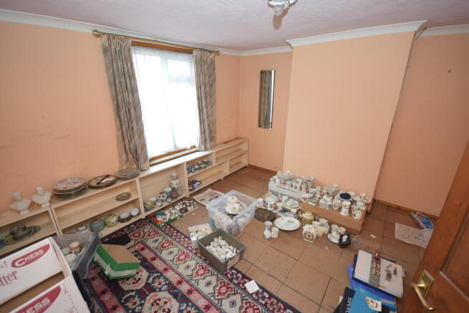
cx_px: 234
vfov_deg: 77.4
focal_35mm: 15
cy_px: 156
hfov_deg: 100.4
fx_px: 195
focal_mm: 10
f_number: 4
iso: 450
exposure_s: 1/60
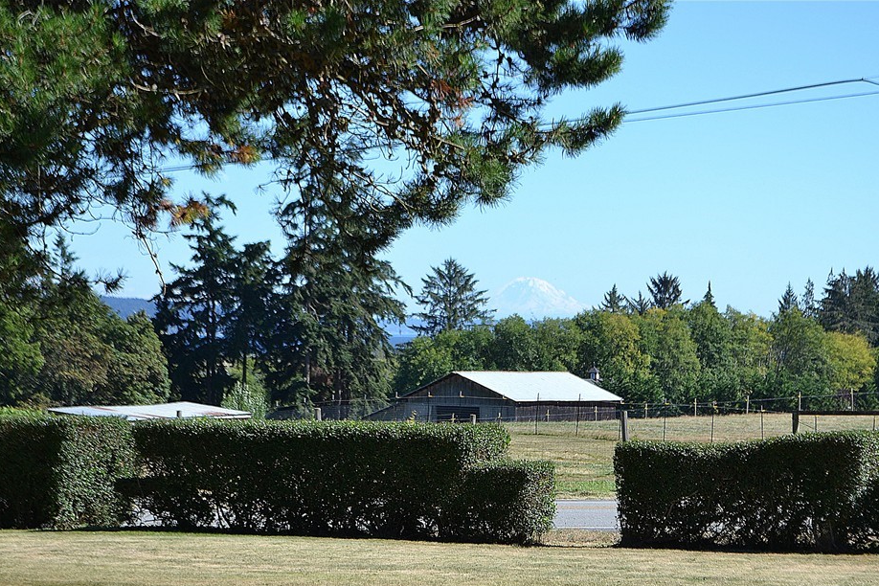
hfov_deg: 20.9
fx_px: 2383
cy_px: 346
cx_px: 471
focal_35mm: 98
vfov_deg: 14.0
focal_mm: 55
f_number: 7.1
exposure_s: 1/200
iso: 100
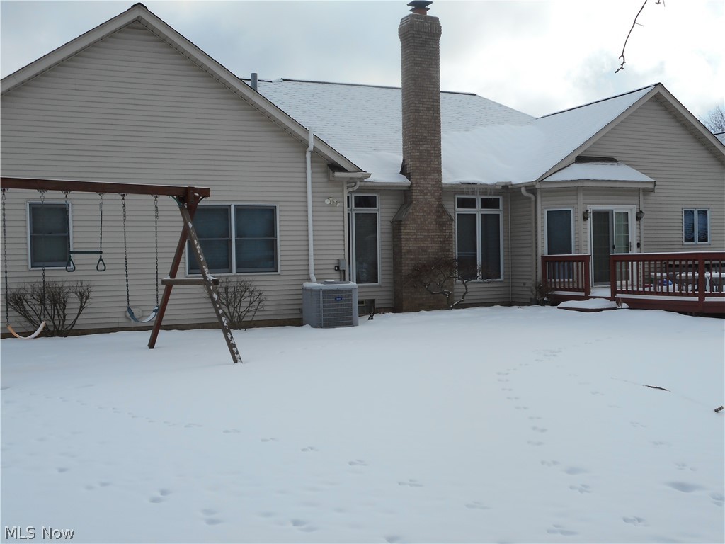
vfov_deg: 36.8
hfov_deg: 47.9
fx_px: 817
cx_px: 362
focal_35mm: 39
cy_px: 272
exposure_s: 1/640
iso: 80
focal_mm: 6.9
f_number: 4.5
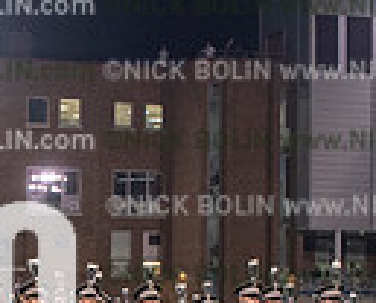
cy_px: 342
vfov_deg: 14.9
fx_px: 1127
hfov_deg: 17.6
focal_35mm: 101
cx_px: -131
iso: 3200
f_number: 3.2
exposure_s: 1/500
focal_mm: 24
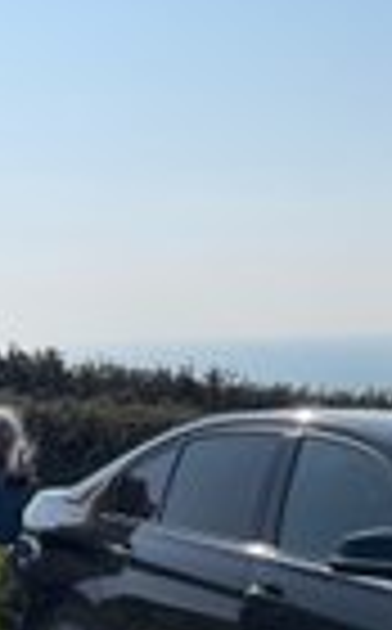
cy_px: 518
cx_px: 671
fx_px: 1356
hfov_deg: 14.7
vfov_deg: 25.7
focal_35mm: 79
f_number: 1.6
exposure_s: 1/10000
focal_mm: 5.1
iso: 32
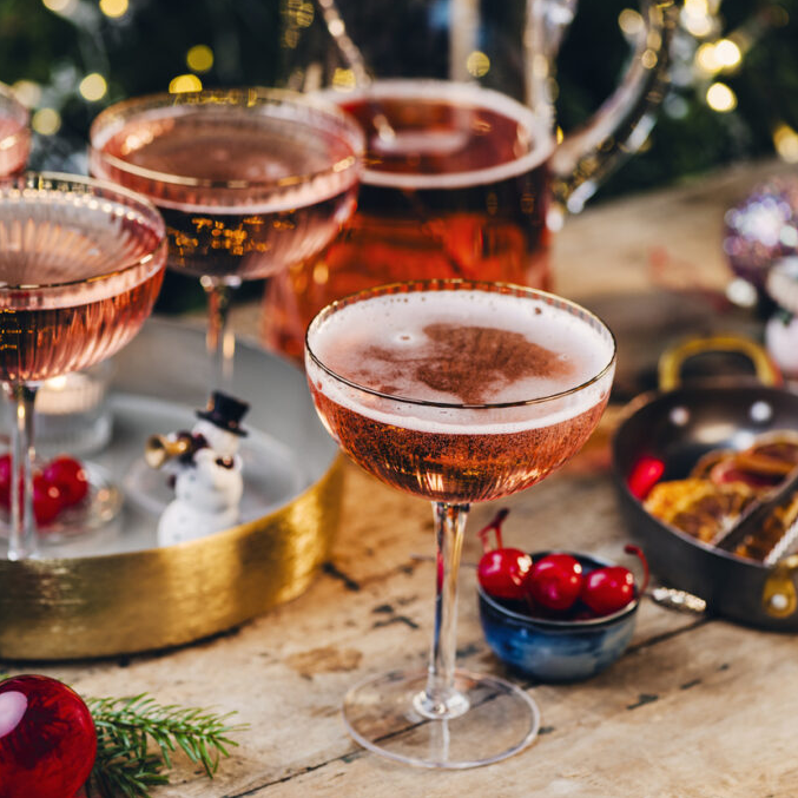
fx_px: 3521
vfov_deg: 12.9
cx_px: 328
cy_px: 397
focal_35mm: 135
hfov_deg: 12.9
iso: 125
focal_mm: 105
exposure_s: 1/30
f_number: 4
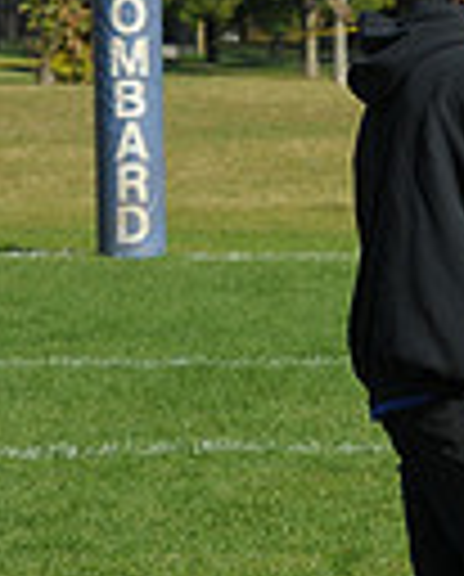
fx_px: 5952
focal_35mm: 348
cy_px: 378
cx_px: 1225
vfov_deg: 5.5
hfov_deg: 4.3
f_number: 6.3
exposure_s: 1/1000
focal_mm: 82
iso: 250
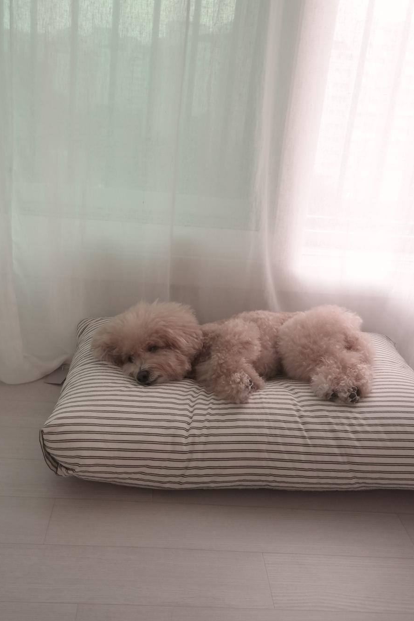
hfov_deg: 42.3
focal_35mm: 31
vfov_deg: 60.0
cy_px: 267
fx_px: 535
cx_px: 183
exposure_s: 1/40
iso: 400
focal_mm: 18
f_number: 3.5
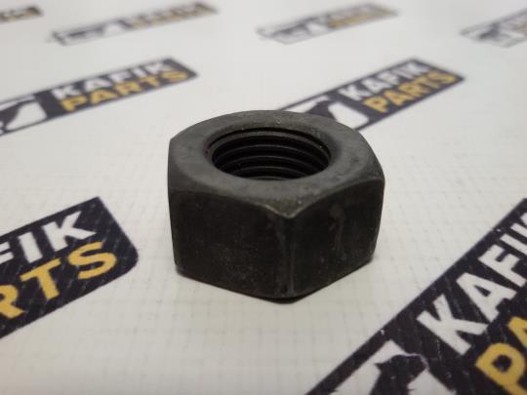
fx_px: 472
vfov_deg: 45.4
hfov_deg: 58.4
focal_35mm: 31
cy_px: 198
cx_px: 264
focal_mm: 2.93
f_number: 2.4
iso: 64
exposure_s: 1/33
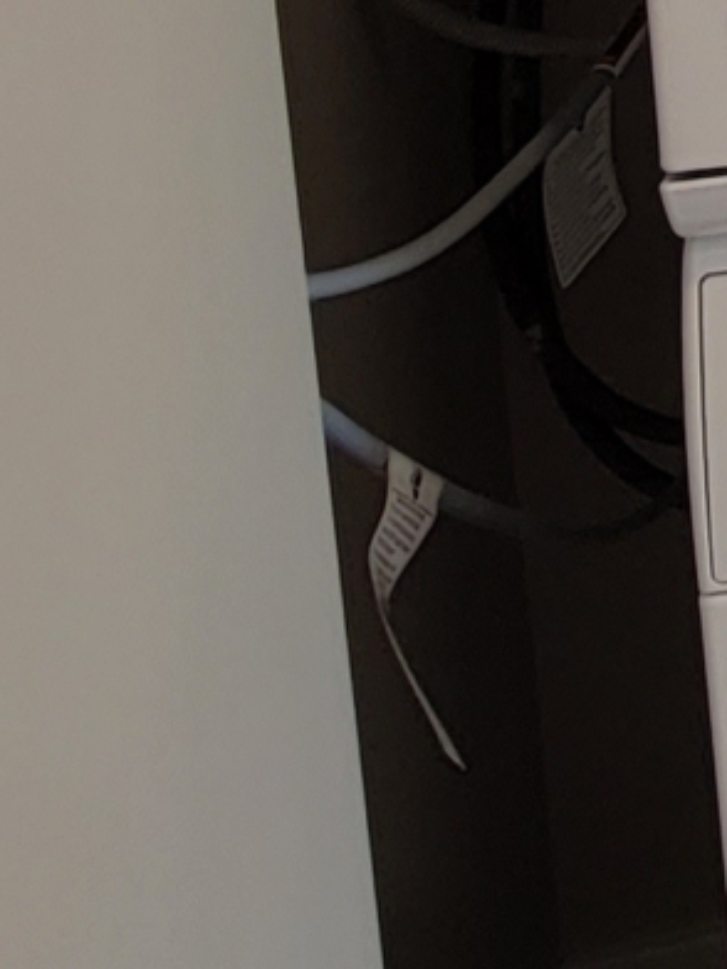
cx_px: 2191
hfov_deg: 11.0
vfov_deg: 18.0
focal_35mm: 85
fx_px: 2380
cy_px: -813
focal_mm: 2.2
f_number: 2.2
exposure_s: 1/60
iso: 80
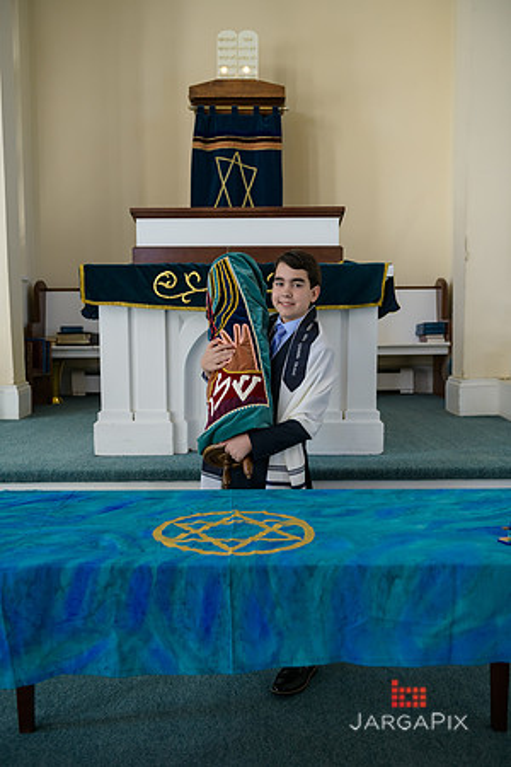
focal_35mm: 35
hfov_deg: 37.9
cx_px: 256
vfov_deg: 54.4
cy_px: 384
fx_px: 745
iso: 400
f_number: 3.2
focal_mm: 35
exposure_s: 1/160
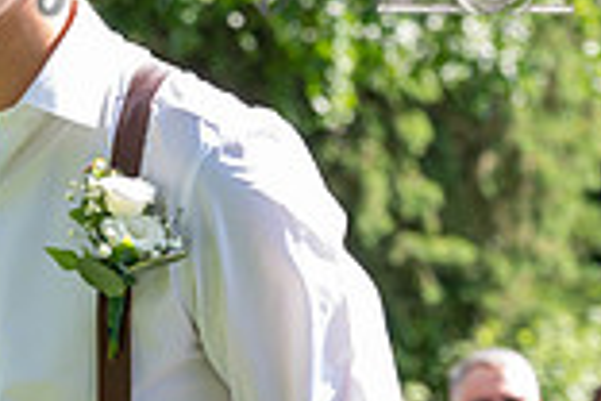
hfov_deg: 7.9
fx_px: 4357
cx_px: 50
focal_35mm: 261
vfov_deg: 5.3
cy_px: 239
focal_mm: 70
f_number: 4.5
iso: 200
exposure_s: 1/250
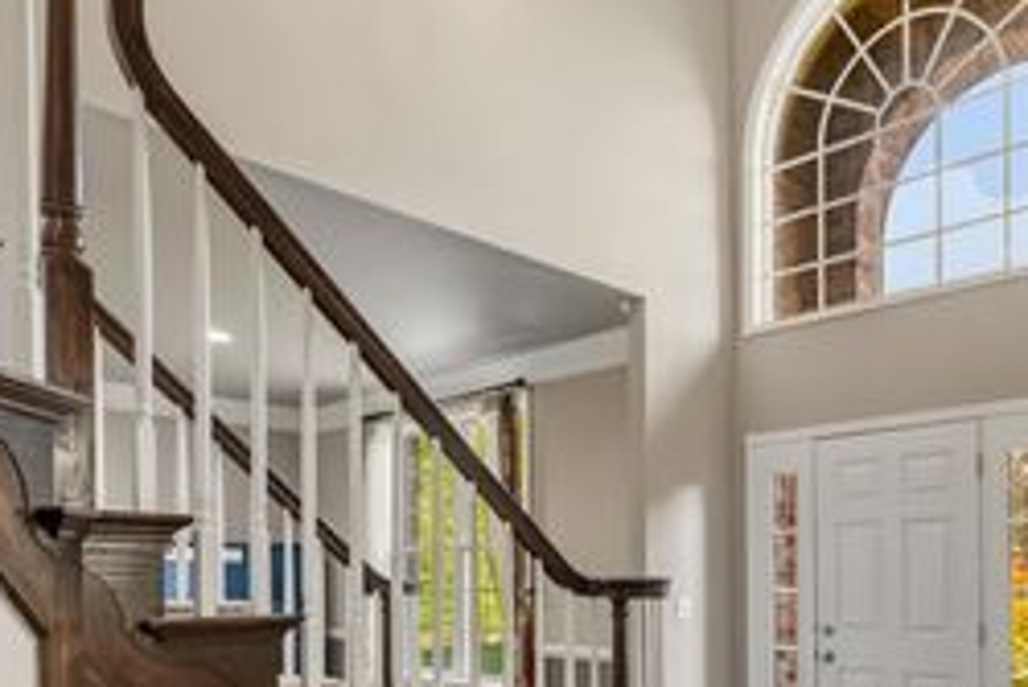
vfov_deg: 41.2
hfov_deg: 60.0
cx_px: 707
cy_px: 578
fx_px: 857
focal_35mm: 30
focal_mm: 10
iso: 1250
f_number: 6.4
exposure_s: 1/2
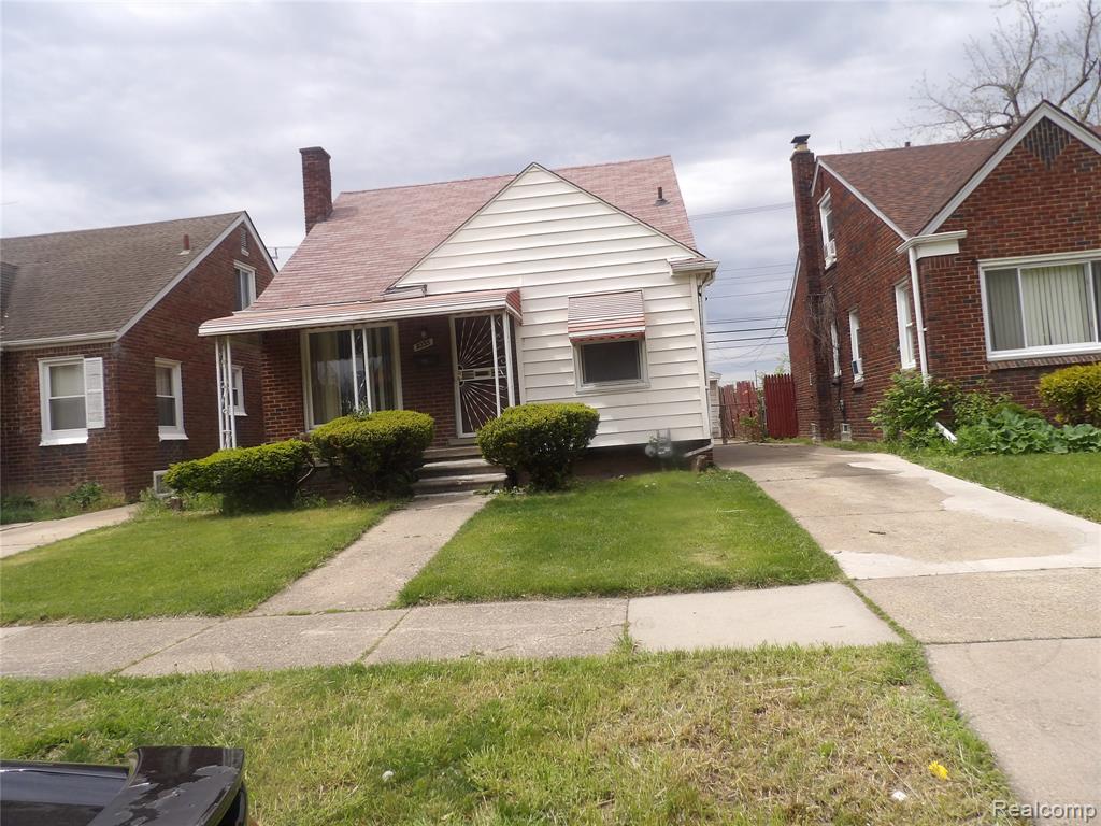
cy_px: 413
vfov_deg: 56.8
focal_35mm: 24
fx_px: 763
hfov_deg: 71.6
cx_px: 550
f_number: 3.2
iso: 100
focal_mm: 4.3
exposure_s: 1/971
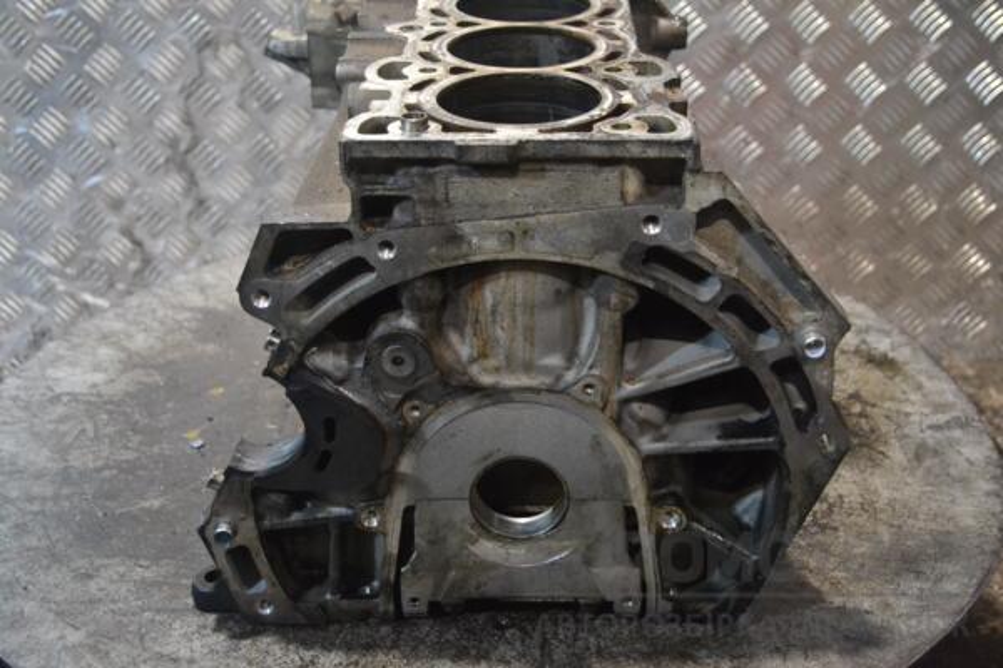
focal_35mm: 52
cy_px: 334
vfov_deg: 25.8
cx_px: 502
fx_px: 1463
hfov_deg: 37.9
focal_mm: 35
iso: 3200
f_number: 5
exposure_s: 1/60
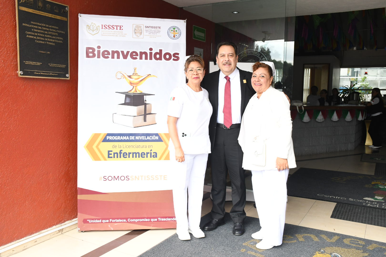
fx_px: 354
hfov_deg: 57.2
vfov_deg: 40.0
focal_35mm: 33
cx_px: 193
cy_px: 128
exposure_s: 1/160
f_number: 11
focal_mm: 22
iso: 1000
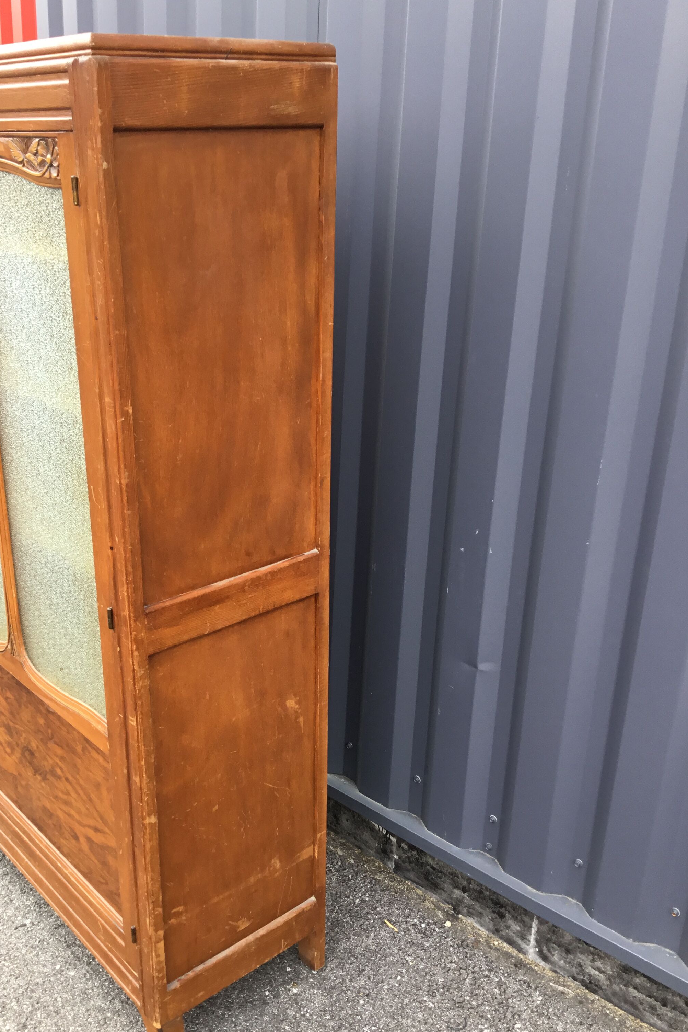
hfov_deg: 37.7
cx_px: 271
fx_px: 1003
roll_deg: -1.2
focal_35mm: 35
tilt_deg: -21.3
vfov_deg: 54.4
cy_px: 541
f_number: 2.4
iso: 32
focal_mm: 3.3
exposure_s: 1/100
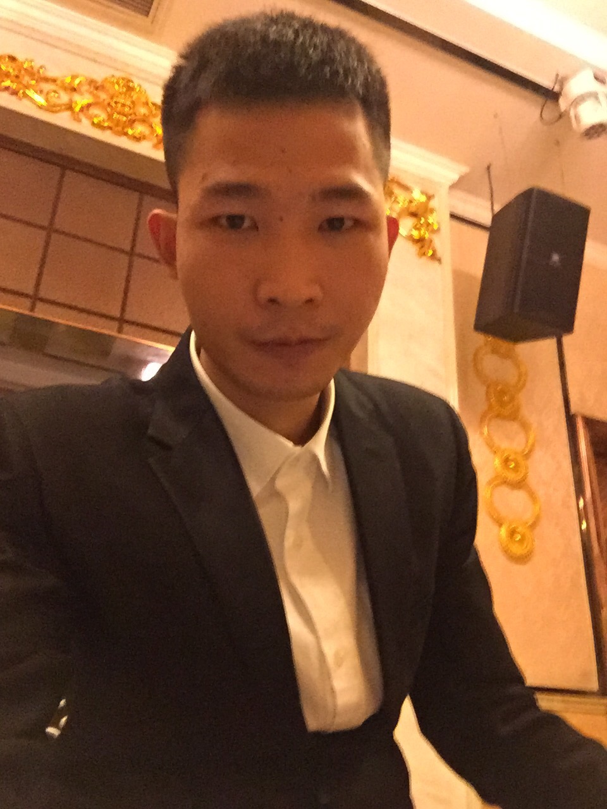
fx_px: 725
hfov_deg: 45.4
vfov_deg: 58.4
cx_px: 304
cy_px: 404
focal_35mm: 31
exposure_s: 1/17
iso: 800
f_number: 2.2
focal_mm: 2.65
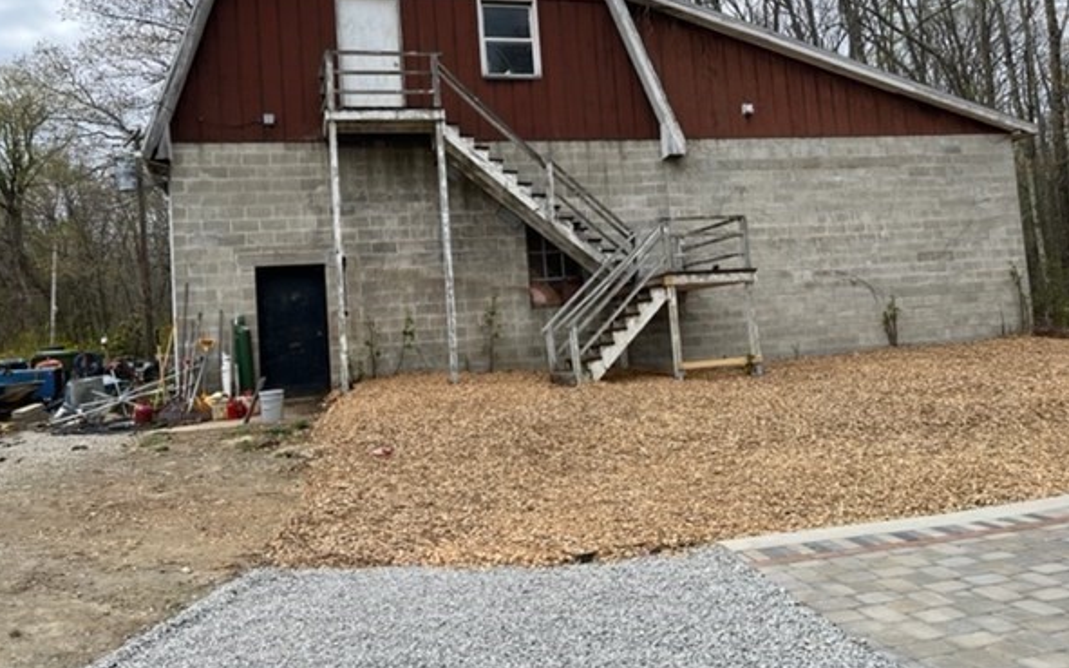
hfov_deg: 66.5
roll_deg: +5.5
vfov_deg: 44.3
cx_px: 534
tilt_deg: +3.5
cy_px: 270
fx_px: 816
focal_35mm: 28
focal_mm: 5.1
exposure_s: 1/2062
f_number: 1.6
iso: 50
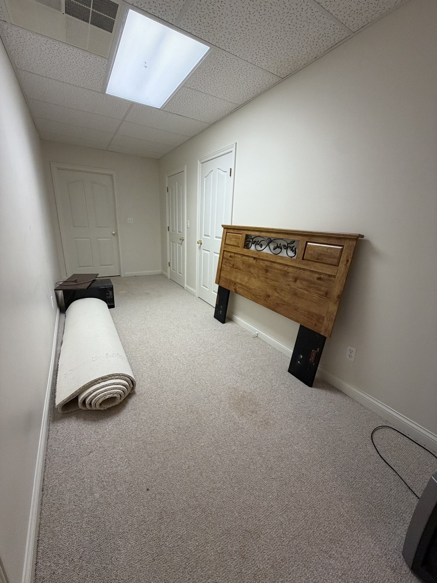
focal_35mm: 14
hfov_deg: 85.7
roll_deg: -2.9
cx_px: 218
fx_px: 236
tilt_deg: -16.8
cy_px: 292
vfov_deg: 102.1
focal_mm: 2.22
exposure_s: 1/60
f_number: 2.2
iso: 250
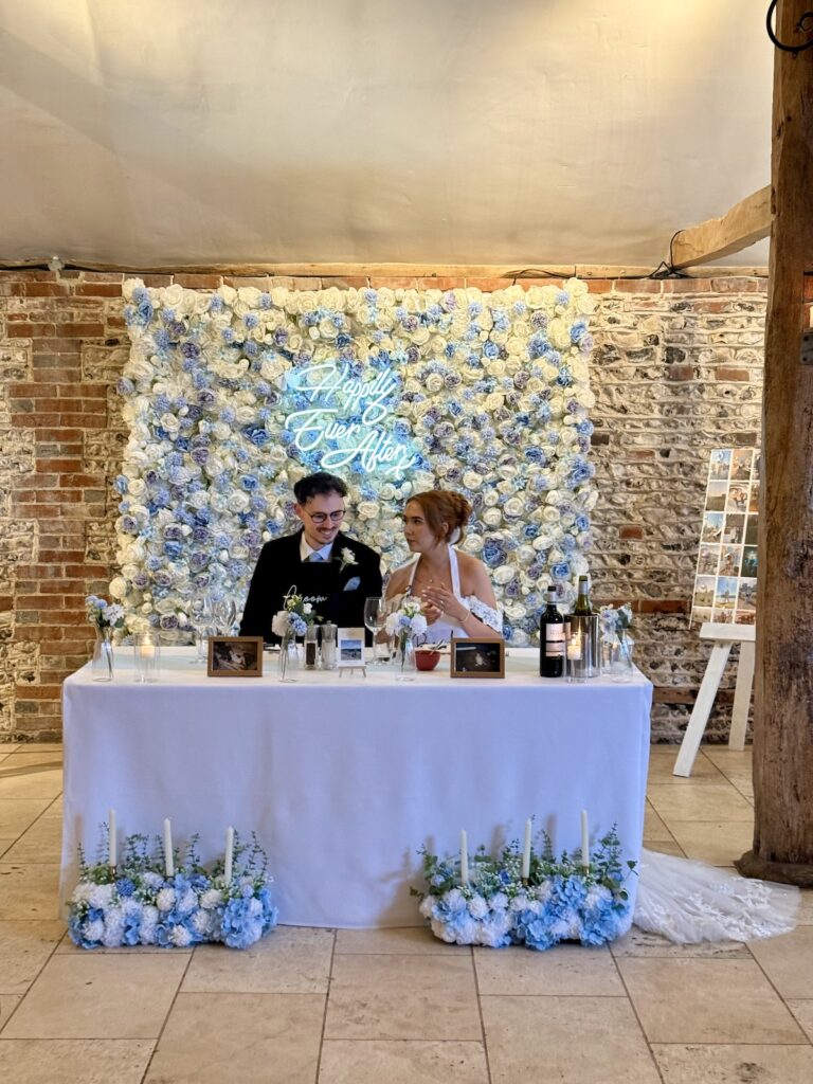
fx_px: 1503
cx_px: 406
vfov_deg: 39.7
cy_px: 542
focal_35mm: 48
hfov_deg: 30.3
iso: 160
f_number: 1.78
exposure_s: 1/54
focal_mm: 6.76
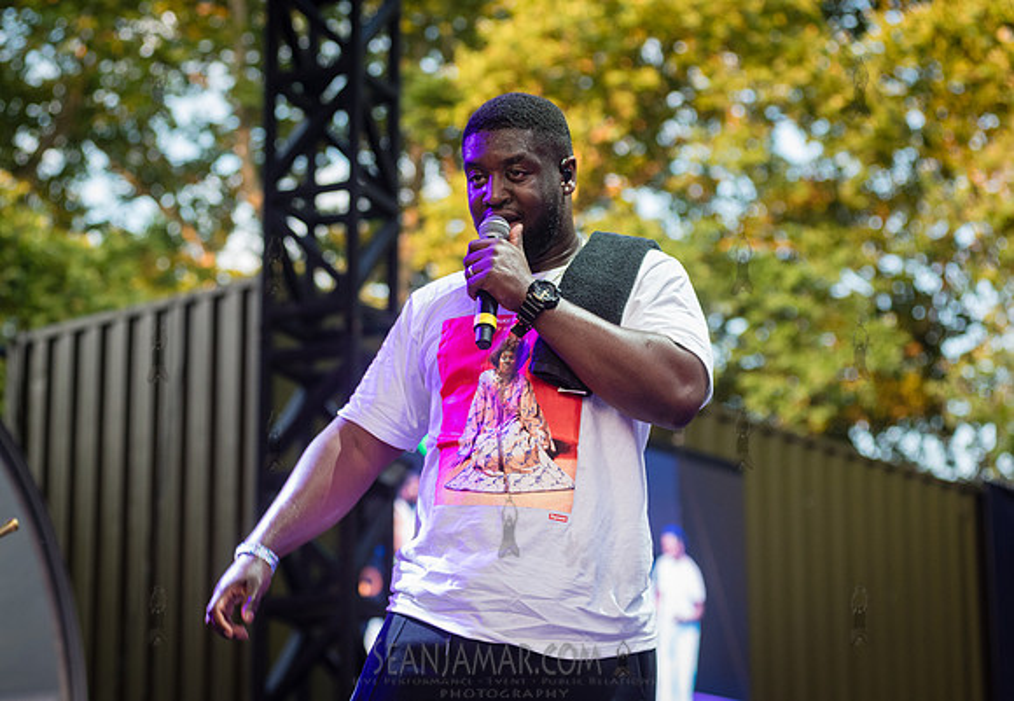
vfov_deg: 14.9
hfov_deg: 21.4
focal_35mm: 94
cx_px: 454
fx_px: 2682
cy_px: 327
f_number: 4
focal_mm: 86
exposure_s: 1/400
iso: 1000
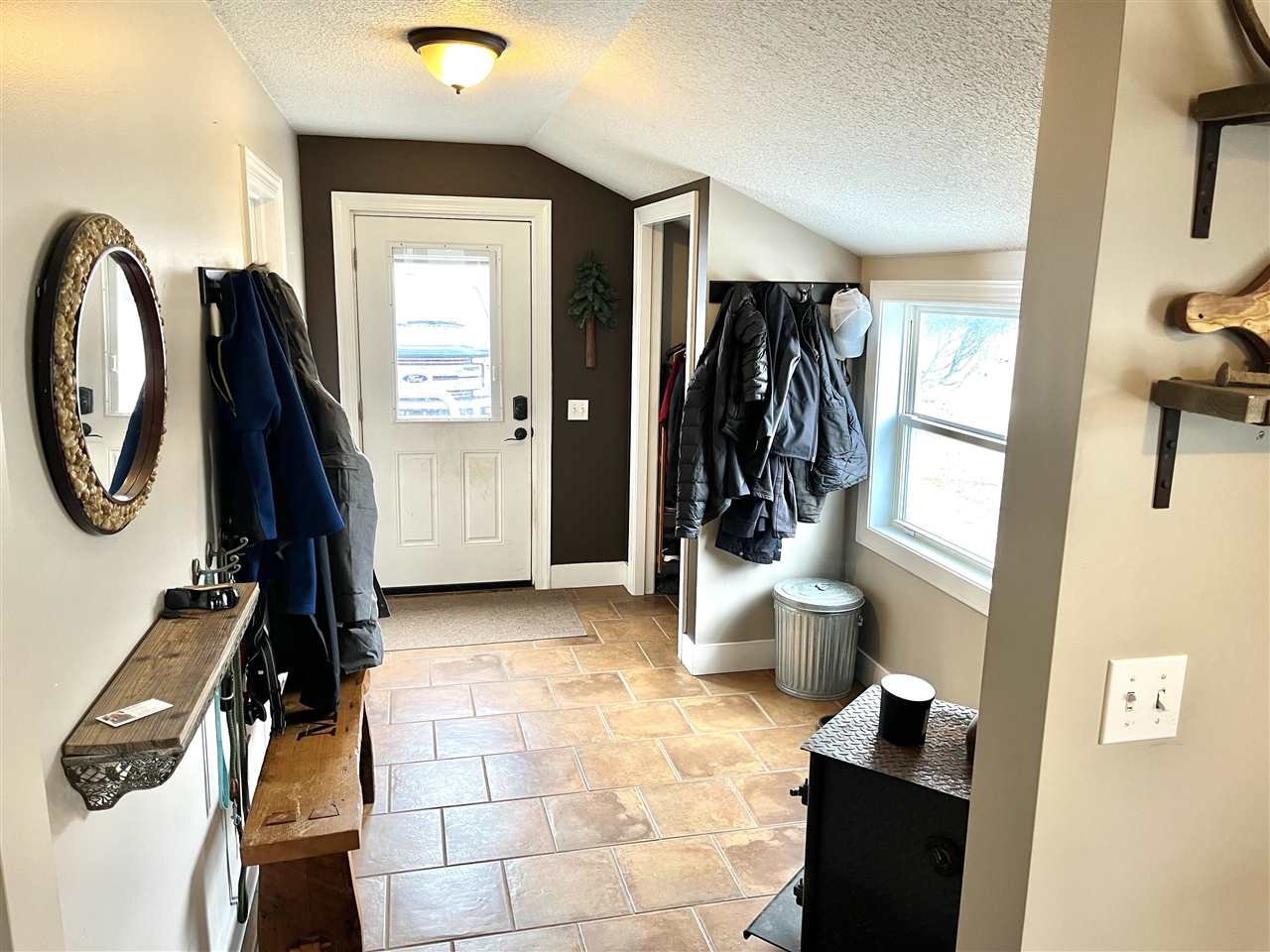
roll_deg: -1.8
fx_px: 954
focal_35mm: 26
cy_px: 476
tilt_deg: -11.6
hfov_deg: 67.3
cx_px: 635
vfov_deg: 53.1
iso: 125
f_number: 1.6
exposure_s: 1/60
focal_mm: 5.1
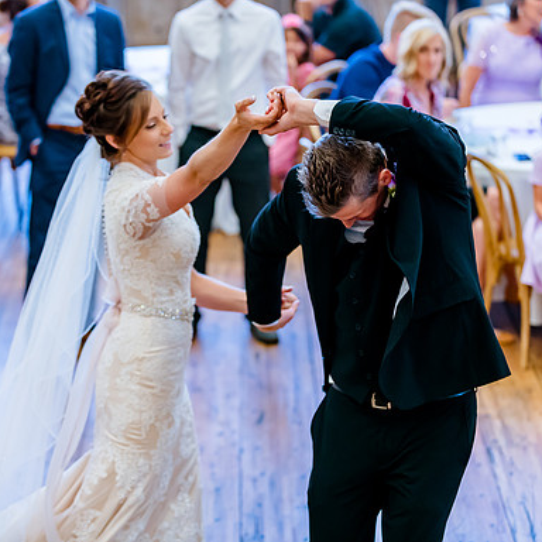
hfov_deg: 14.3
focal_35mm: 122
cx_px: 268
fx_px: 2161
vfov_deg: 14.3
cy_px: 271
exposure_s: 1/500
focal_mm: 95
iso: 2000
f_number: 2.8
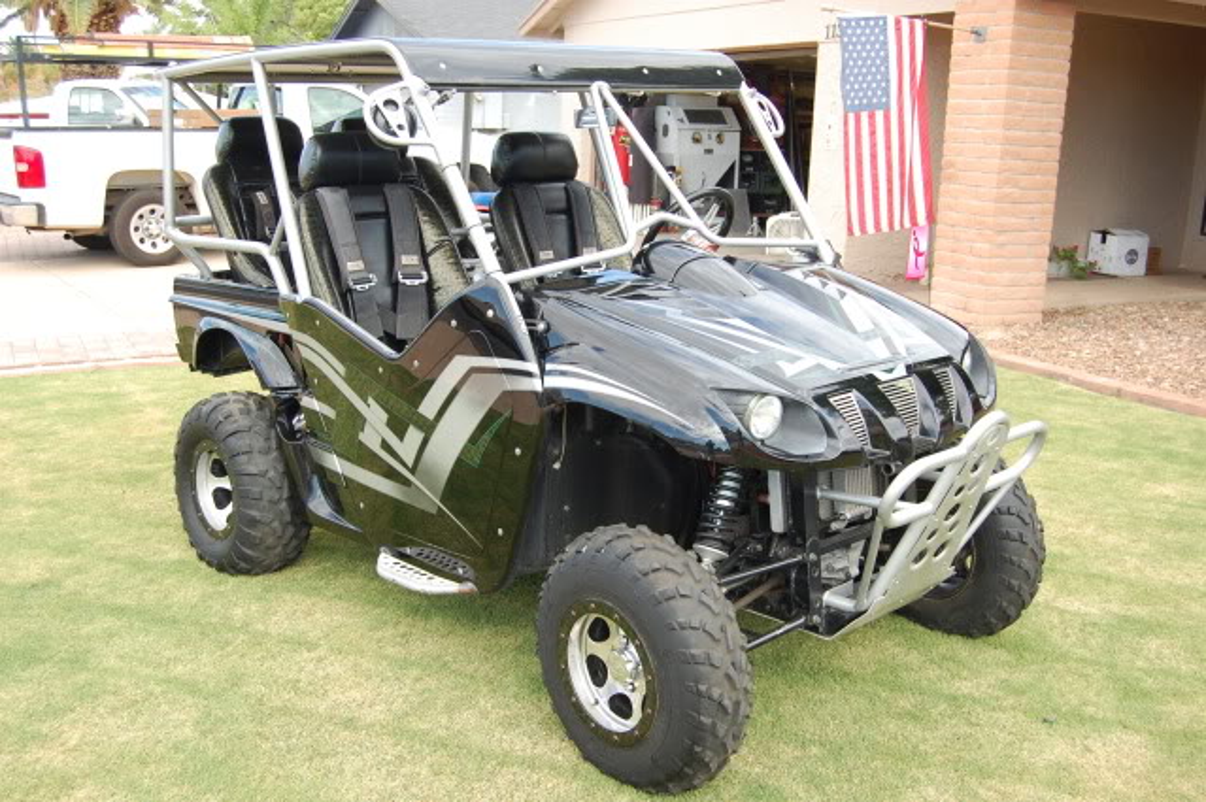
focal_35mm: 36
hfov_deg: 53.2
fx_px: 1205
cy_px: 401
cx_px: 603
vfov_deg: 36.8
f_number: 5.6
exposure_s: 1/125
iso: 200
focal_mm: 24
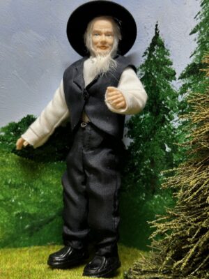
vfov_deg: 39.7
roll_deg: -2.0
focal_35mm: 48
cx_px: 104
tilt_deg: -7.9
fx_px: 386
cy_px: 140
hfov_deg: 30.3
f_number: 1.78
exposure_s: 1/159
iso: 50
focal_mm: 6.86
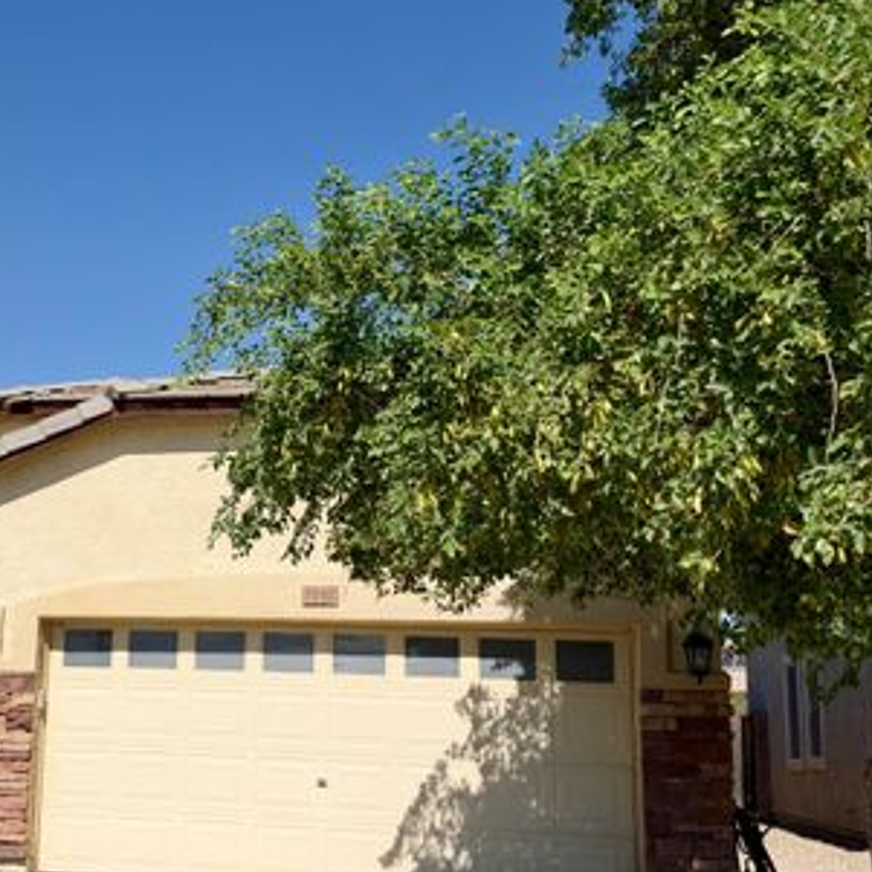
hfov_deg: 35.1
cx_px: 194
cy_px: 491
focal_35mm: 47
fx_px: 1339
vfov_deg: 36.0
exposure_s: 1/7143
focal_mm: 6.93
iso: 64
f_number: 1.8
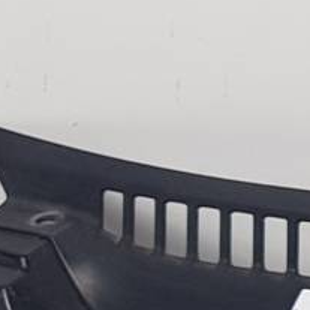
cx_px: 1000
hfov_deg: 8.6
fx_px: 1621
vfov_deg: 10.8
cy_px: 343
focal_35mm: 160
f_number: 1.7
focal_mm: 4.2
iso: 40
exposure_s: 1/336
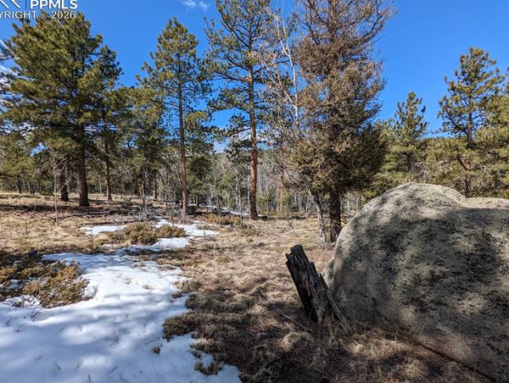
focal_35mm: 17
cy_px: 193
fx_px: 250
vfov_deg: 74.9
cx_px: 242
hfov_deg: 90.9
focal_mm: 2.35
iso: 49
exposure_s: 1/2066
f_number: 2.2
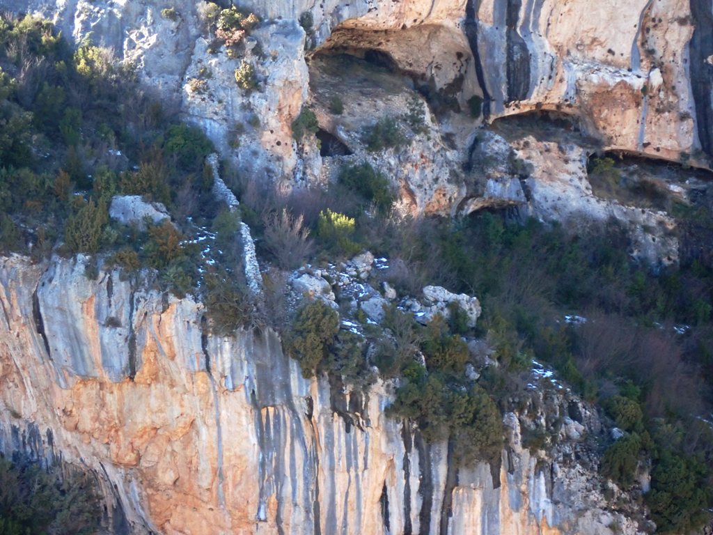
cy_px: 268
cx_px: 356
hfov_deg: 19.6
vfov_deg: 14.8
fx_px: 2060
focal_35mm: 100
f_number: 4.9
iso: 800
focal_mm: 18
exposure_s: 1/500
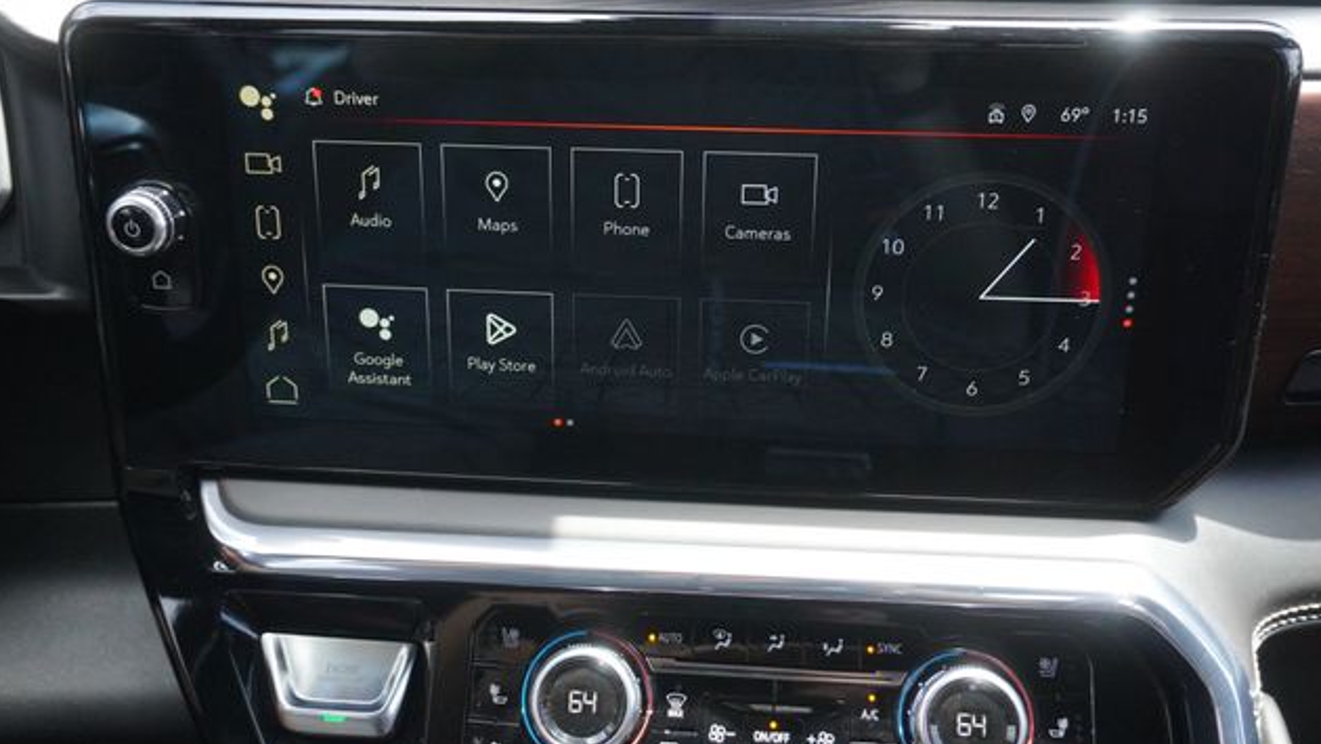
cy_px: 314
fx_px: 1175
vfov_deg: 35.1
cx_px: 665
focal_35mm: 34
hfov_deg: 58.7
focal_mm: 21
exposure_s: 1/800
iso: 2500
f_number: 4
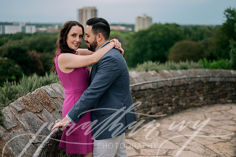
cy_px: 78
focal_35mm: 50
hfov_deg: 39.6
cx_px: 118
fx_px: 328
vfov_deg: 27.0
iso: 80
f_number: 2
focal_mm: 50
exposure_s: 1/400
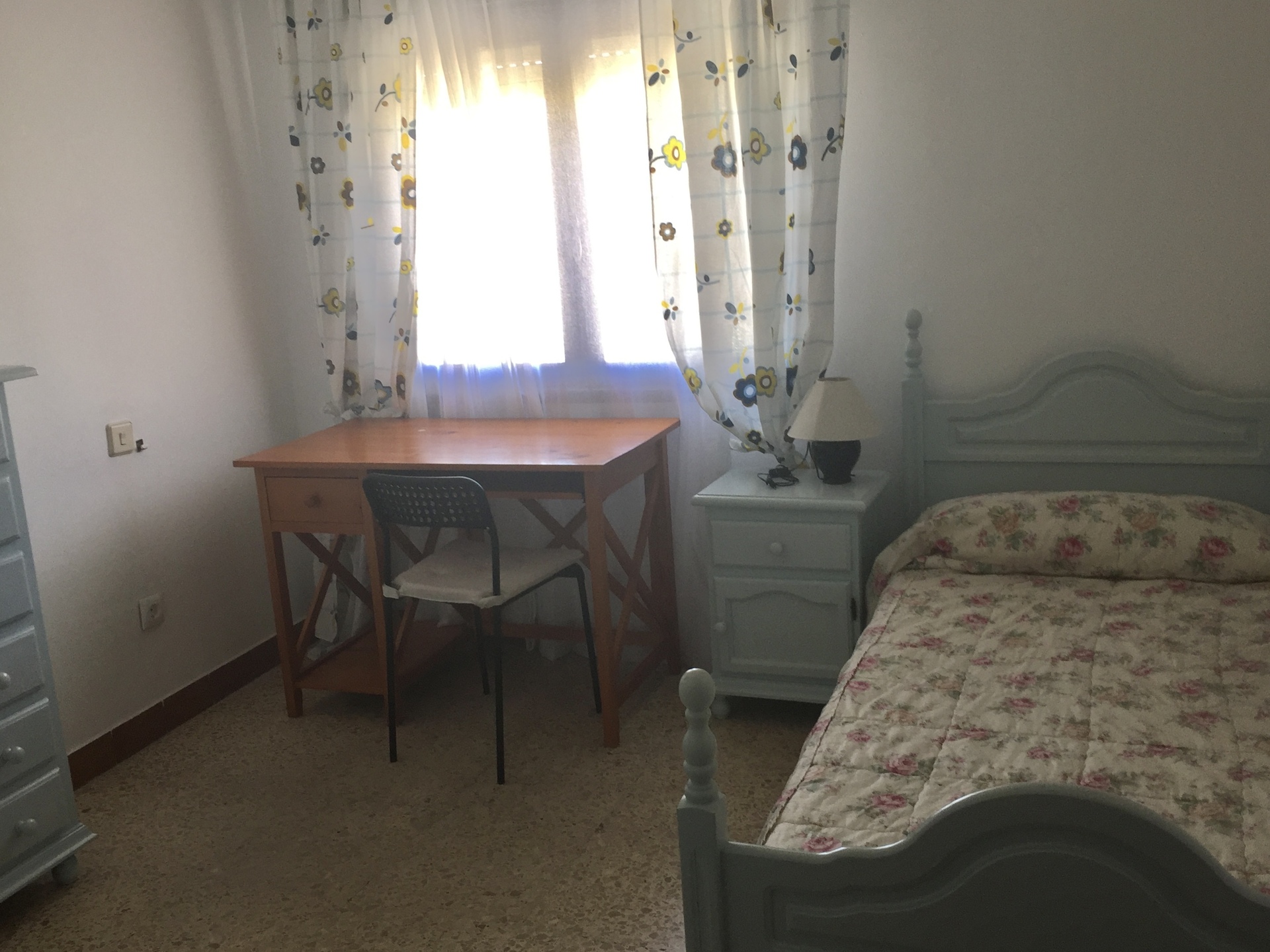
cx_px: 635
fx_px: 1064
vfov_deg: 48.2
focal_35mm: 29
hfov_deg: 61.7
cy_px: 476
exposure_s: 1/100
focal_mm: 4.15
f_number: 2.2
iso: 40
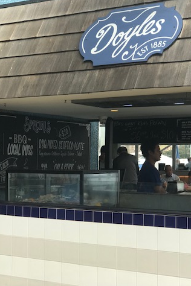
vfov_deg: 25.4
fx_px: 637
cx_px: 70
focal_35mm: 80
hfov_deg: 17.0
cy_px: 142
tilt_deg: +2.2
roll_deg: -0.4
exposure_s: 1/199
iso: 20
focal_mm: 6.6
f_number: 2.8
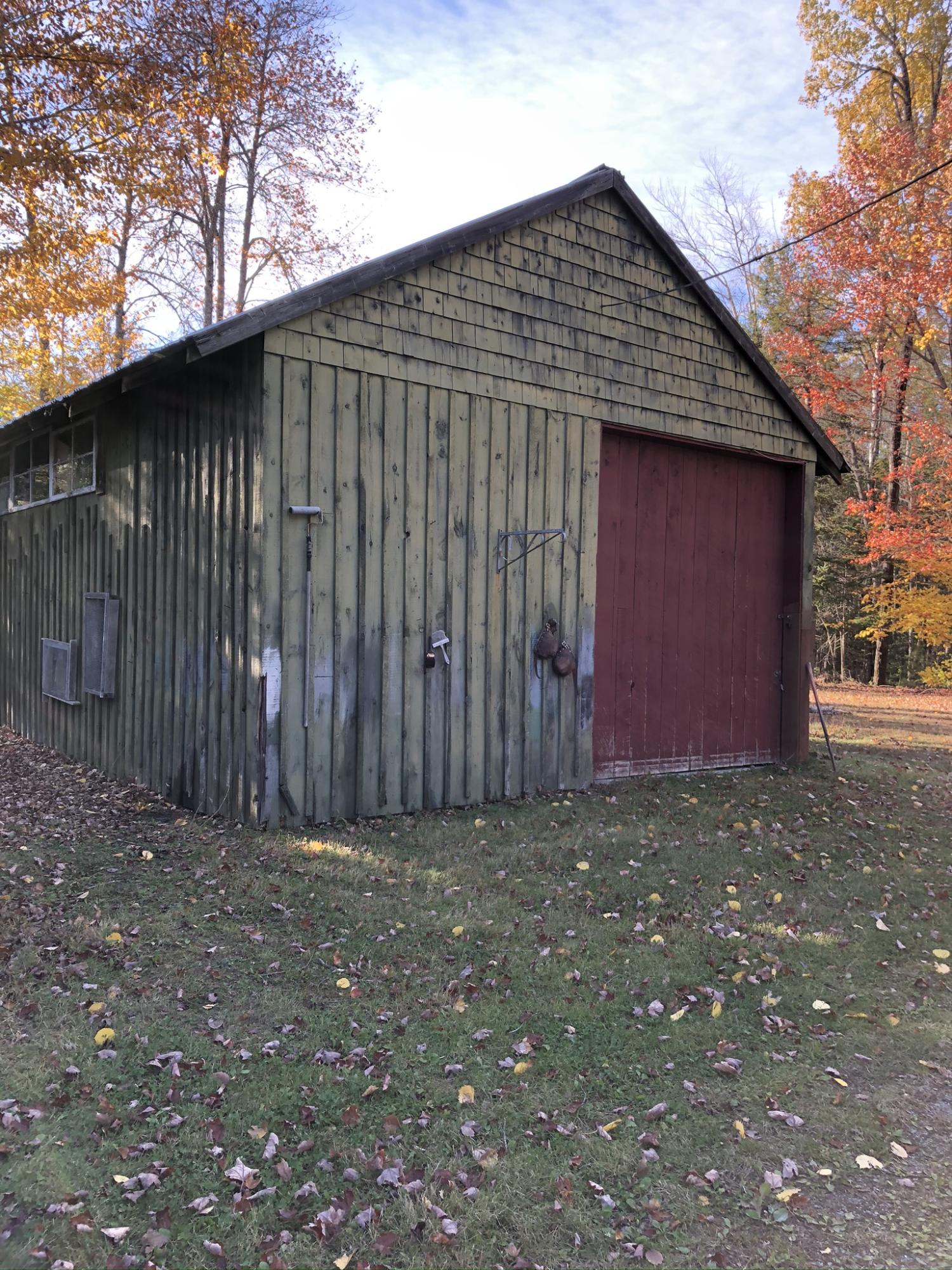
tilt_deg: +0.6
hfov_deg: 49.7
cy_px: 635
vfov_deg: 63.4
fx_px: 1027
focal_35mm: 28
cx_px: 476
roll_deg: -1.9
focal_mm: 3.99
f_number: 1.8
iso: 20
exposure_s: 1/157
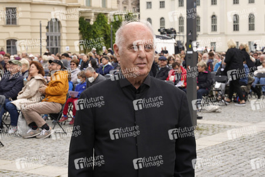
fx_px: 375
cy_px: 88
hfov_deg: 38.9
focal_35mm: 51
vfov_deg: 26.4
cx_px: 132
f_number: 8
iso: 100
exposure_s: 1/60
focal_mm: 51
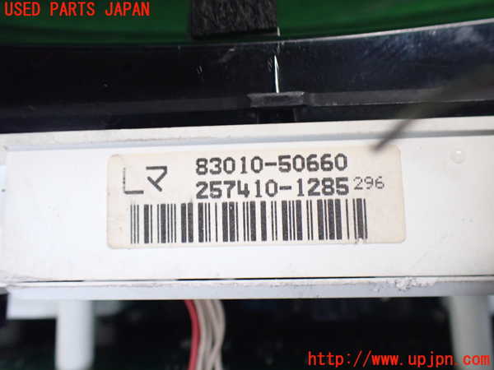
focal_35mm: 30
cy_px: 185
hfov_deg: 60.0
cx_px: 247
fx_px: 428
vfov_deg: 46.8
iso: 800
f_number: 2.3
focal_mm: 5.4
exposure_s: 1/100
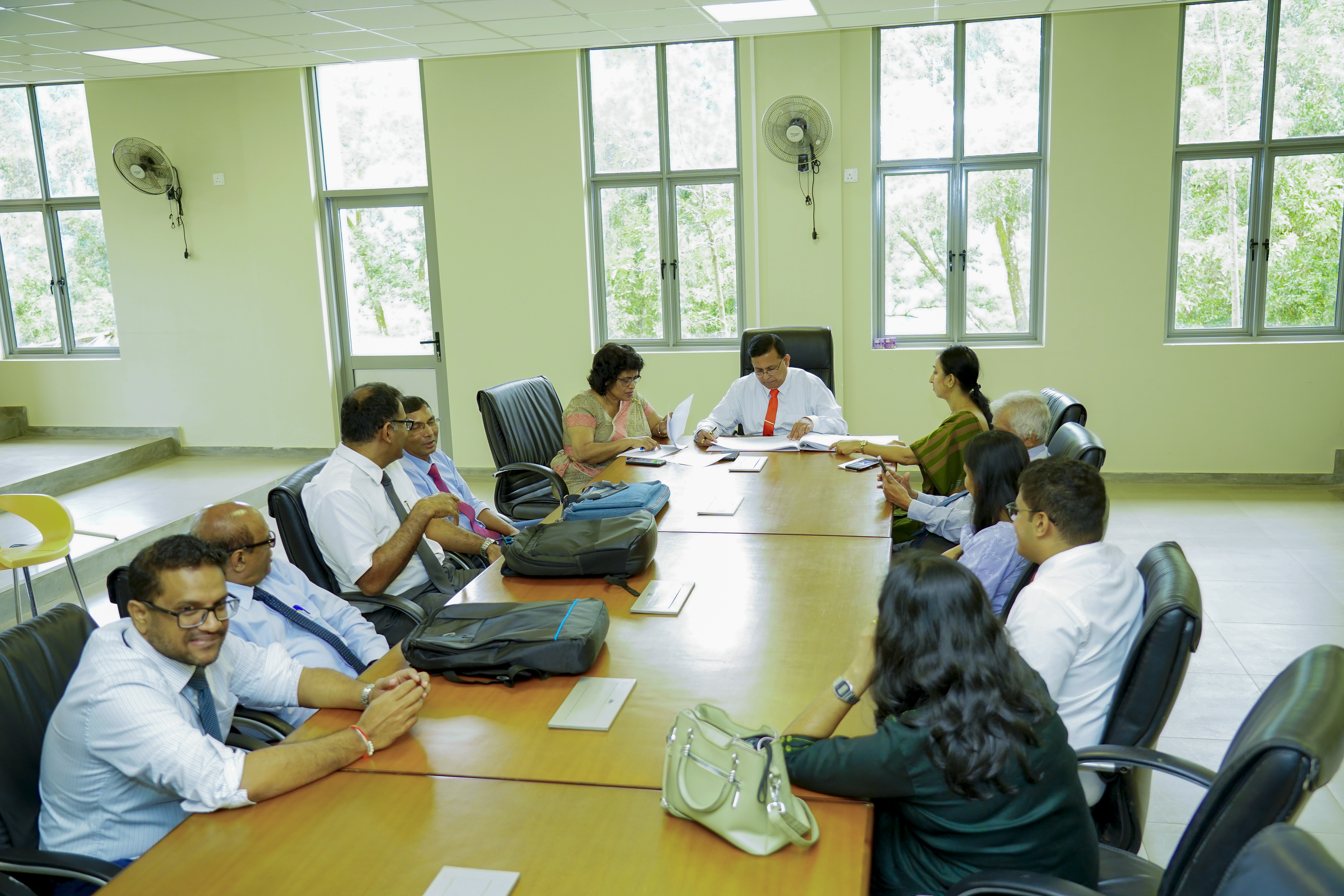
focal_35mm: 30
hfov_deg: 61.9
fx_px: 1120
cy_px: 448
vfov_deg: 43.6
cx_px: 672
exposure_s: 1/200
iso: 2000
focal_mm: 30
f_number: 4
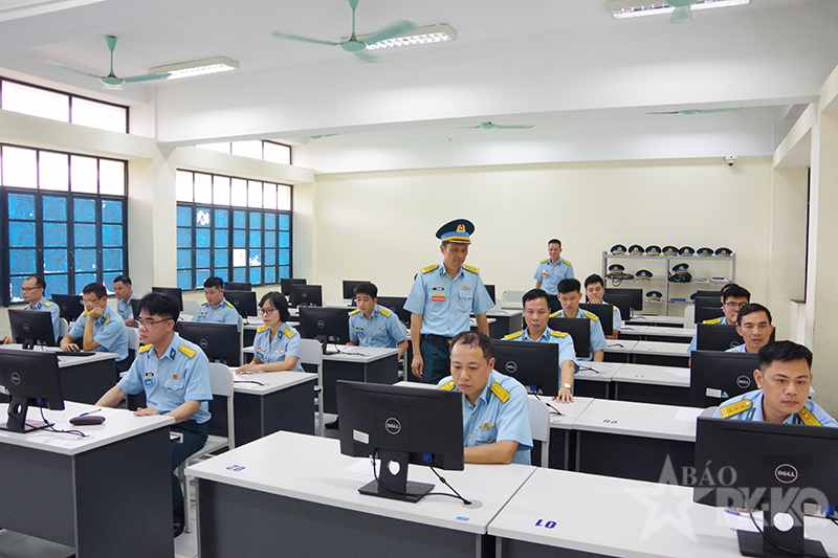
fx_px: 628
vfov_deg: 47.9
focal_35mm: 27
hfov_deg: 67.4
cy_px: 279
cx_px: 419
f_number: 5.6
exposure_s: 1/80
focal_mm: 18
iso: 3200
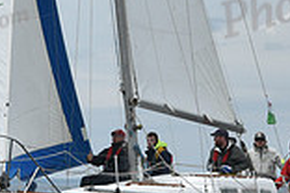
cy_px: 112
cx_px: 126
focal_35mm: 446
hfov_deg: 4.6
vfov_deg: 3.1
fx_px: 3592
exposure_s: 1/800
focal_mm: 120
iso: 250
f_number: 11
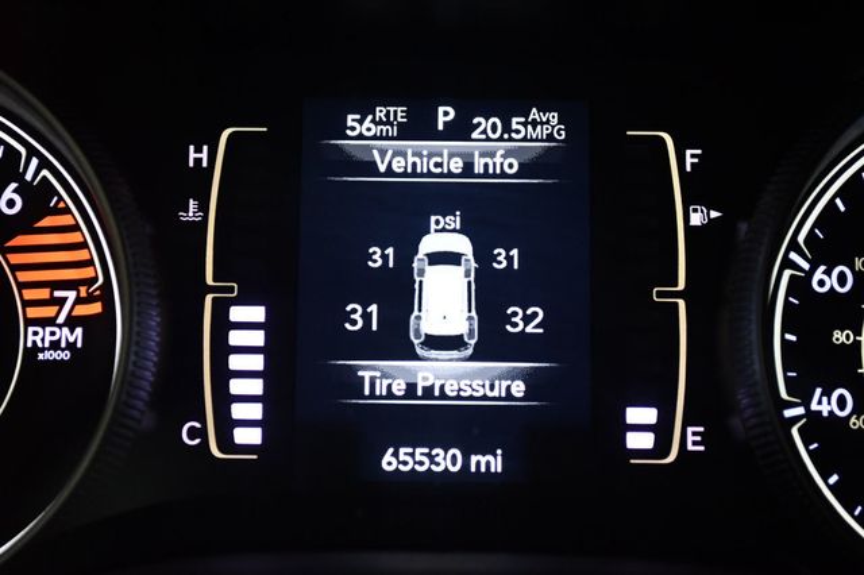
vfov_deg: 20.6
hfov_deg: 30.5
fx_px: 1583
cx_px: 432
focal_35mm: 66
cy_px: 288
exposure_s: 1/125
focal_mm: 44
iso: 3200
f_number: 5.3
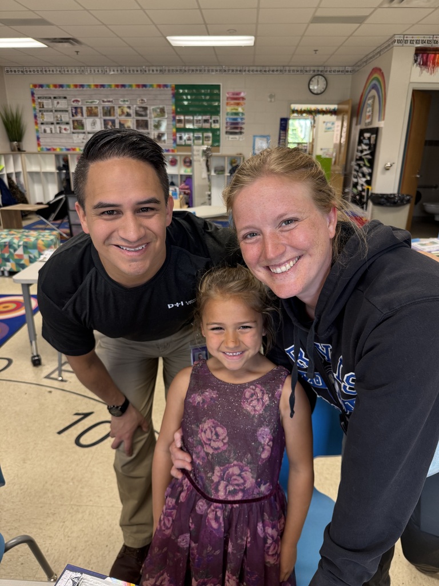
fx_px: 406
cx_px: 220
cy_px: 293
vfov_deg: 71.6
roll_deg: -0.7
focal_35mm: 24
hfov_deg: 56.8
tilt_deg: -20.6
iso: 160
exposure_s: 1/60
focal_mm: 6.76
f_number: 1.78
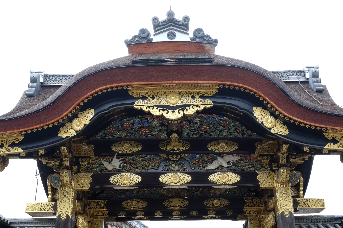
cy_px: 114
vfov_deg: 31.9
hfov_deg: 46.4
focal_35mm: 42
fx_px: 400
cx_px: 172
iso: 400
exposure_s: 1/30
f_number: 11
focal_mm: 27.7
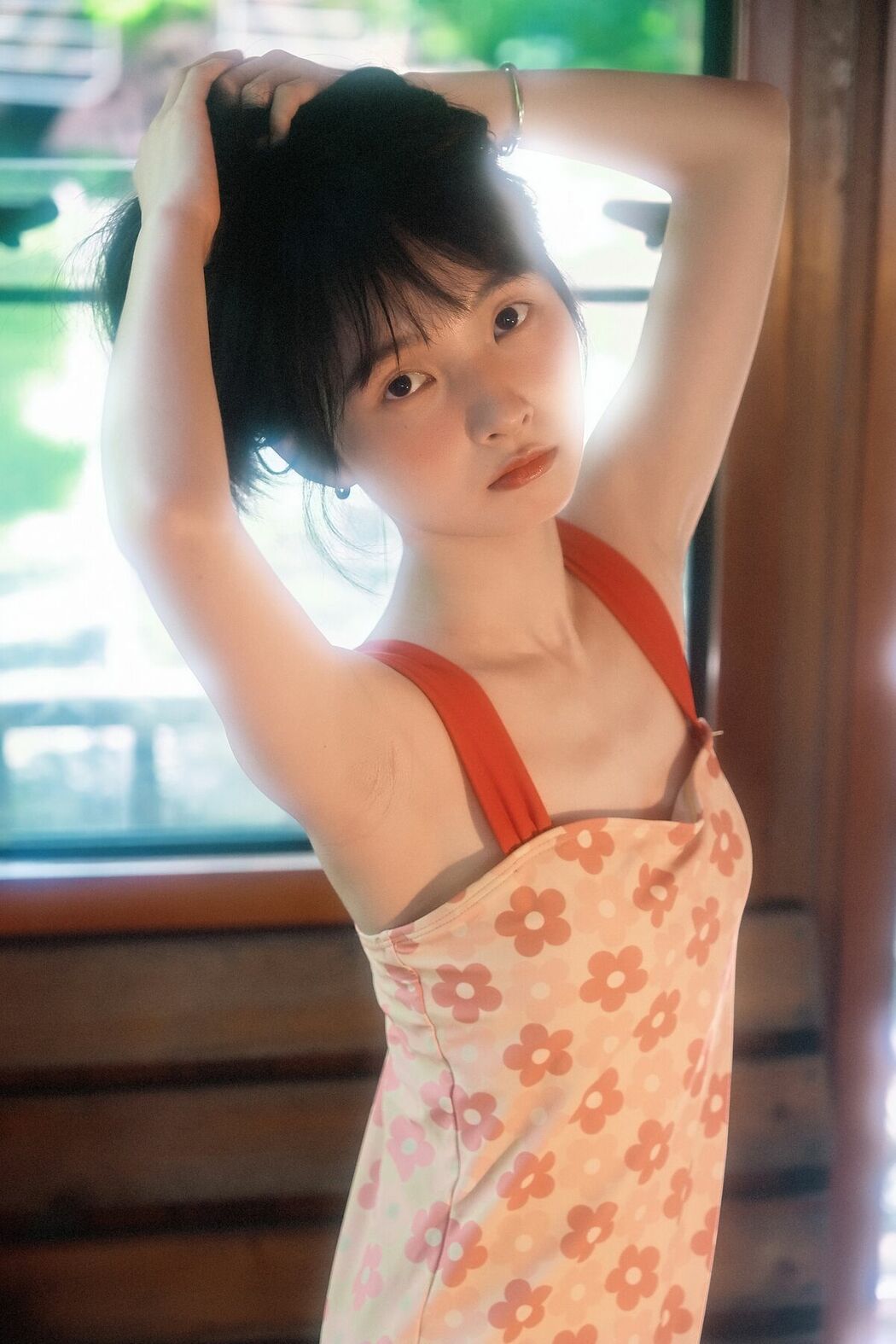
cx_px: 448
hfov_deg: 16.5
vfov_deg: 24.5
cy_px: 672
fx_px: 3098
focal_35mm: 83
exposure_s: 1/60
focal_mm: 55
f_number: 2.8
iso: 500
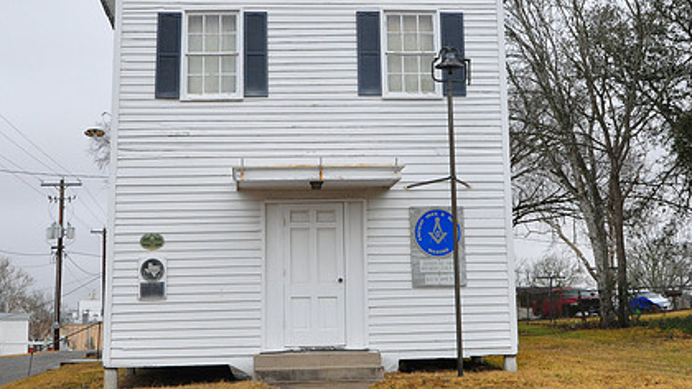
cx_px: 343
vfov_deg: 22.9
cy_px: 126
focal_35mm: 52
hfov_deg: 39.9
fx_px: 954
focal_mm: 24
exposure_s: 1/250
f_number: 13
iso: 800
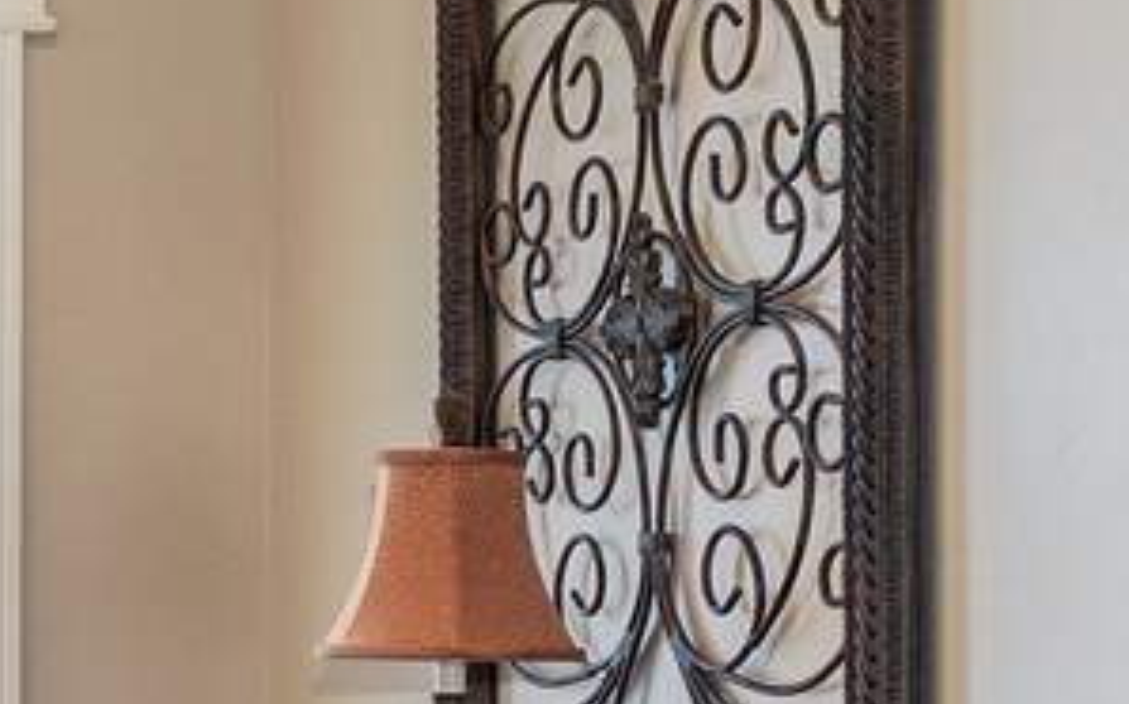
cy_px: 766
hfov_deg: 15.6
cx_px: -1277
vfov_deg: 13.1
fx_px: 3014
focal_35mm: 98
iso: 400
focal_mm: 14
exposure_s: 1/20
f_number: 8
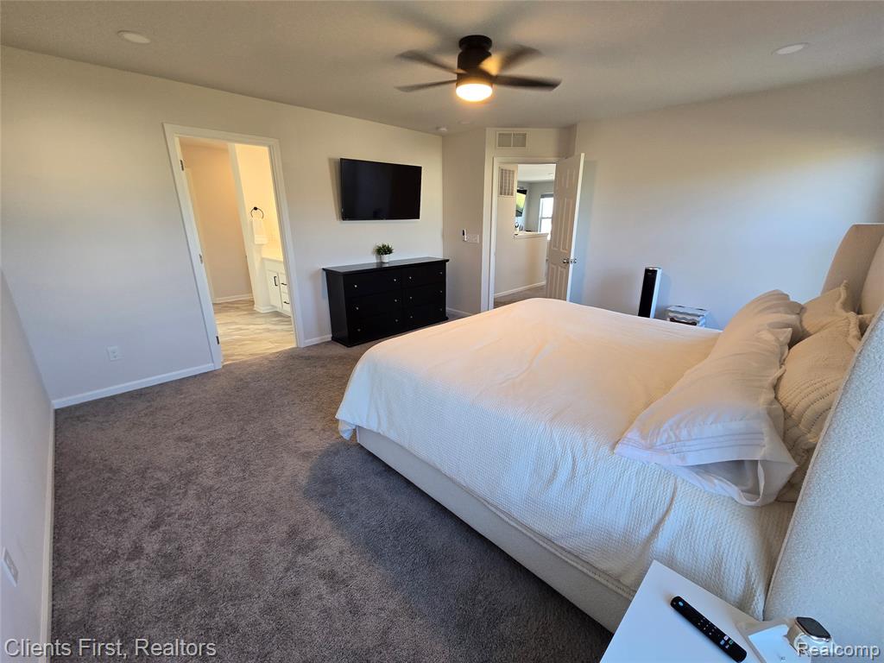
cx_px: 442
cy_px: 332
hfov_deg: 106.2
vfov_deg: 89.9
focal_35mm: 13
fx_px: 332
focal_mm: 2.2
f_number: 2.2
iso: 100
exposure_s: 1/60
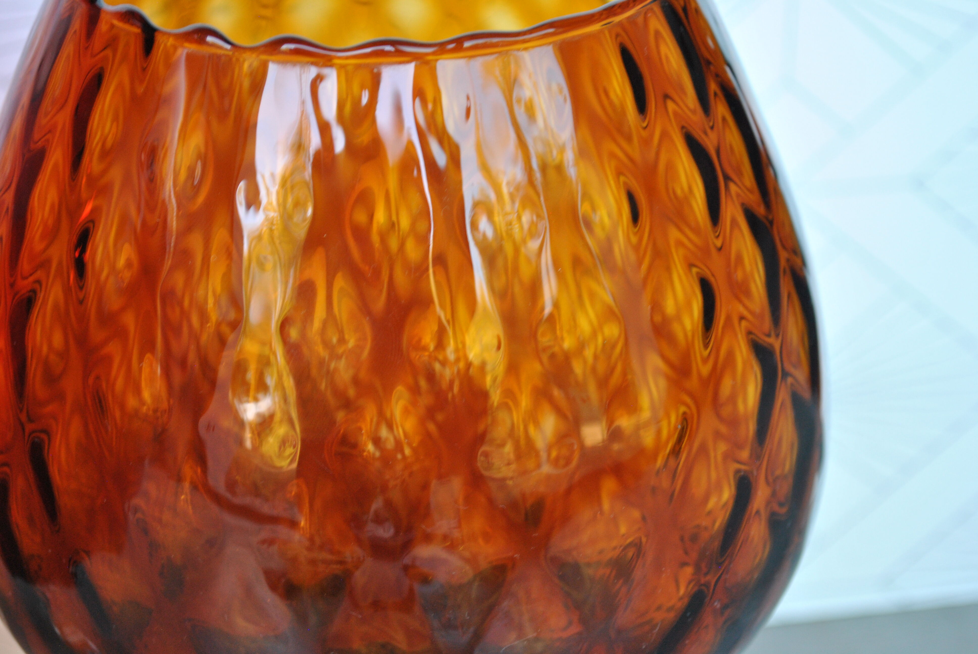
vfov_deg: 16.6
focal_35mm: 82
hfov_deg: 24.6
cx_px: 489
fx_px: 2244
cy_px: 327
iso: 450
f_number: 5.6
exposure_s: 1/30
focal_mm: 55
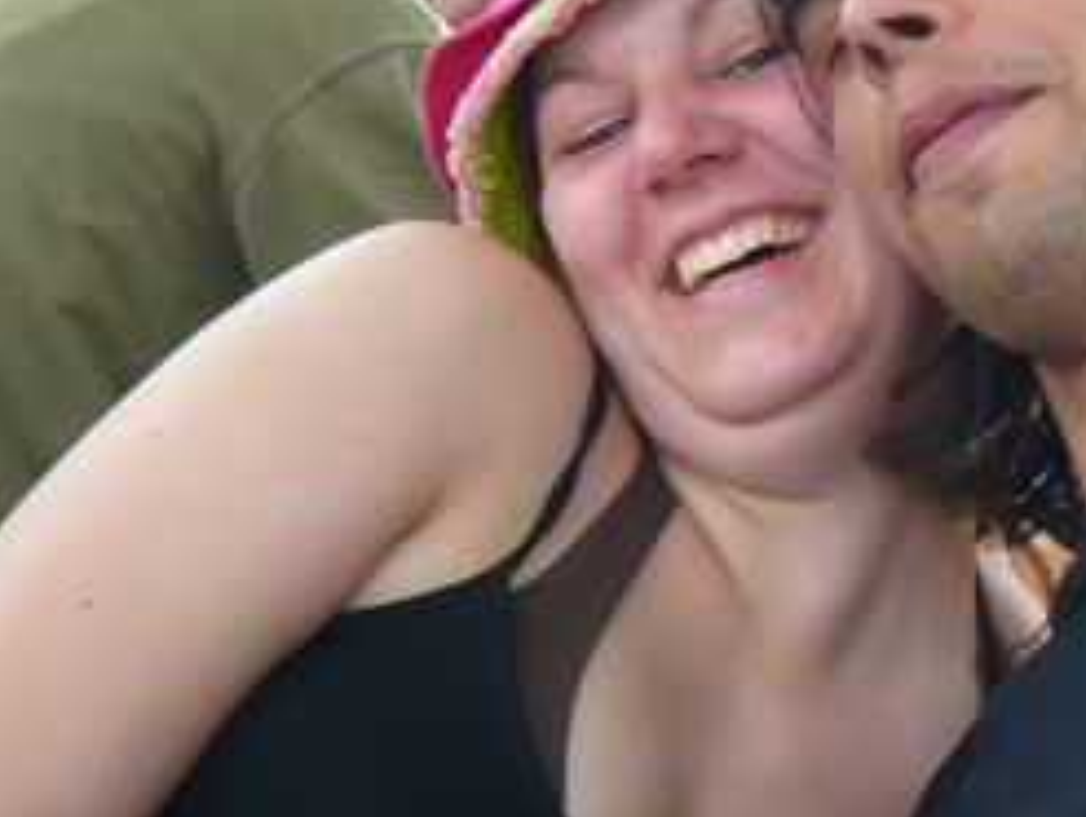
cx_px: 1117
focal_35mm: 91
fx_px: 2858
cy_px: 172
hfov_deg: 20.7
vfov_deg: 16.2
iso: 100
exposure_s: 1/100
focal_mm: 4.6
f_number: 2.8
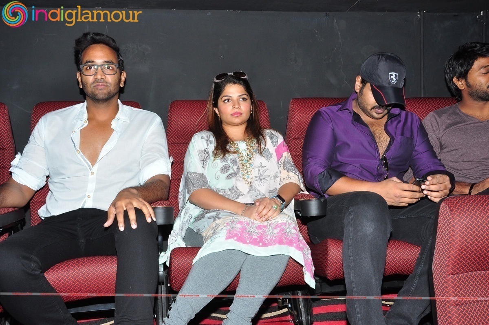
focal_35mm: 36
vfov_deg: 36.8
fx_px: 488
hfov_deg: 53.2
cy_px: 162
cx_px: 244
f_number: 9
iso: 400
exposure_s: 1/125
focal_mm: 24
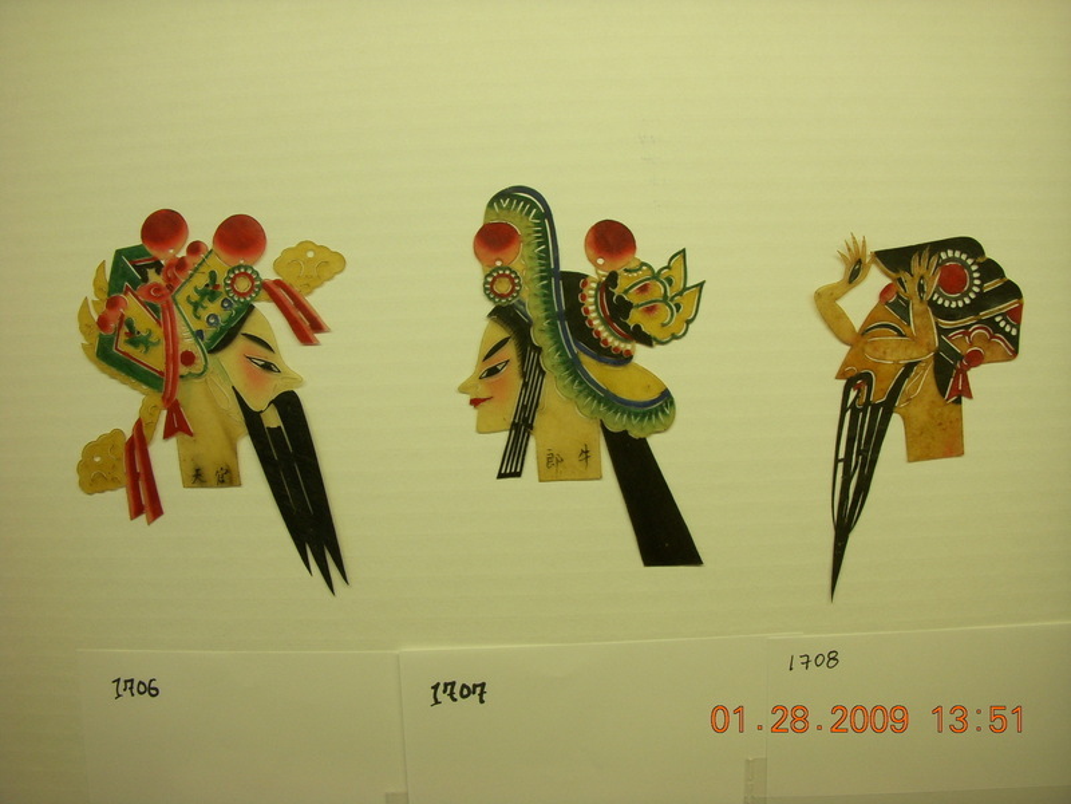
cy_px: 402
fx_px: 1176
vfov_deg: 37.7
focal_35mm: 38
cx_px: 536
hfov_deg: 49.0
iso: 100
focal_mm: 6.3
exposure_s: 1/125
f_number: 3.3
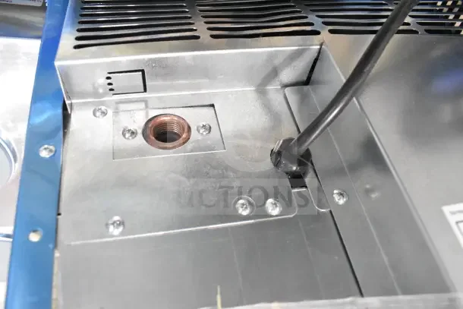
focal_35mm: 27
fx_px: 347
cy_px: 154
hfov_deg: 67.4
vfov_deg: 48.0
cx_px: 232
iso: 6400
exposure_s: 1/100
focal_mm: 18
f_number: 5
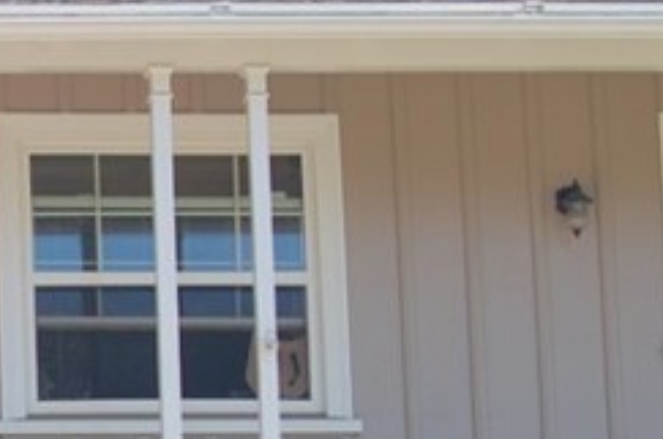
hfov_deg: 11.2
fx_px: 3253
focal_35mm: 177
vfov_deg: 7.6
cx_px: -295
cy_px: 660
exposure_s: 1/500
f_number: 4.5
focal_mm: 28
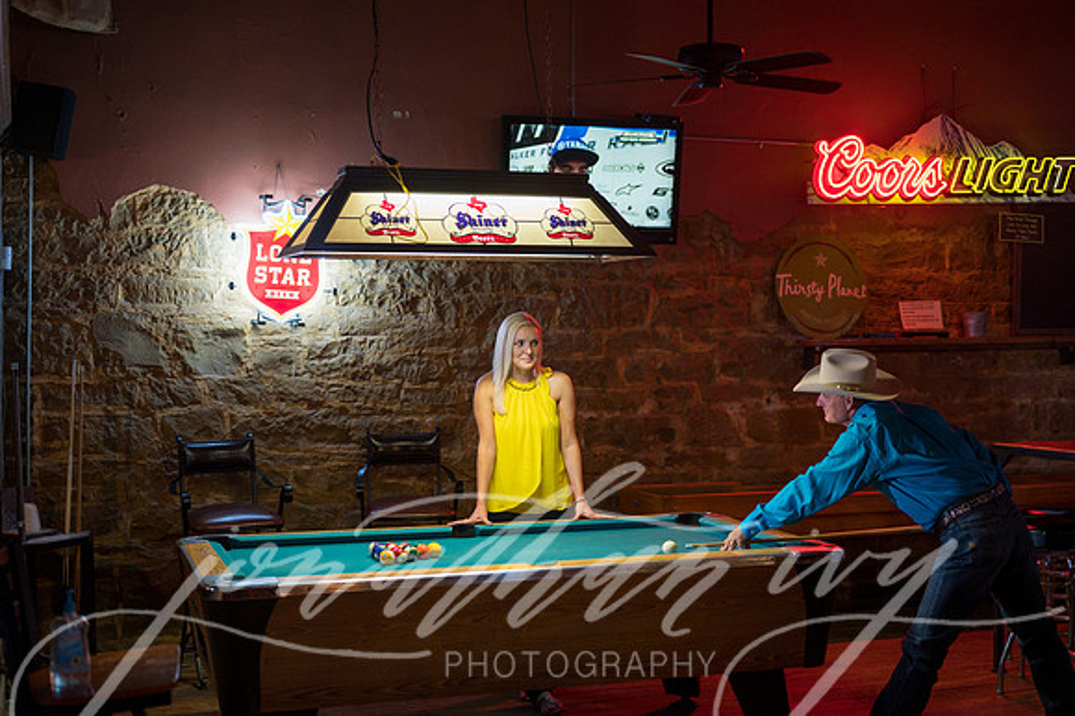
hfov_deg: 39.6
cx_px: 538
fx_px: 1492
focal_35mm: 50
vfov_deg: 27.0
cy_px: 358
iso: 2500
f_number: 2
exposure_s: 1/320
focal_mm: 50
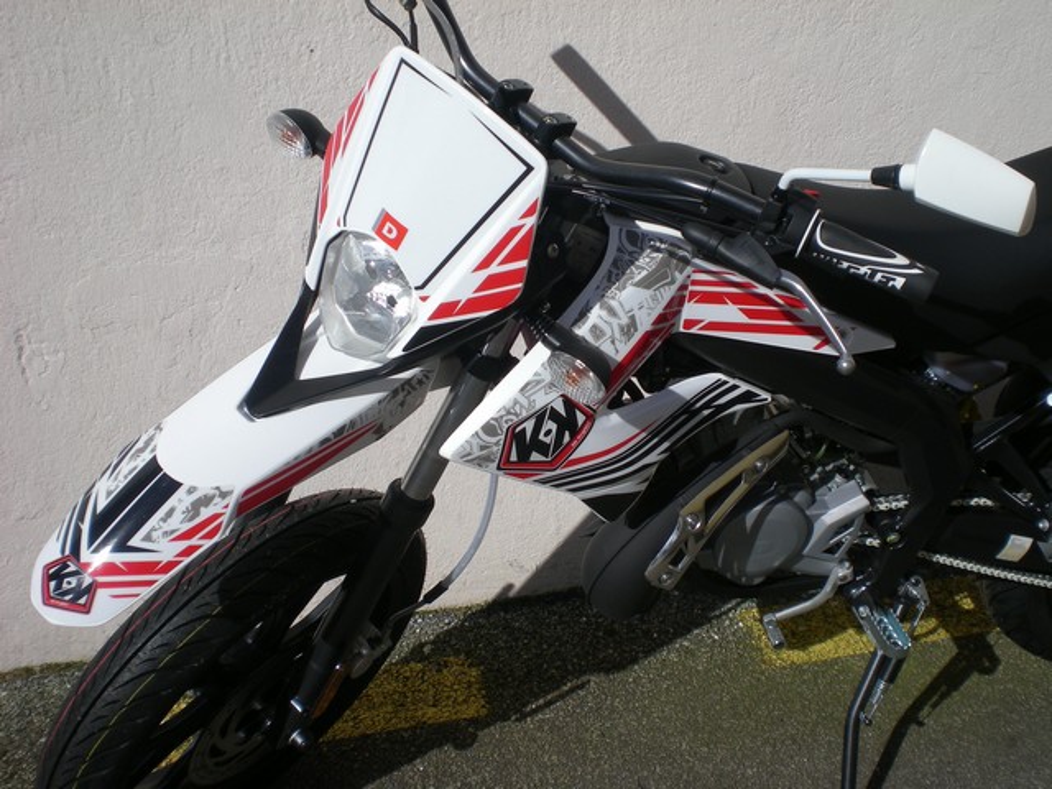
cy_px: 394
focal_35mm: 44
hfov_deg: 42.9
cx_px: 526
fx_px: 1337
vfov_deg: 32.9
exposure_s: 1/706
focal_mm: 7.4
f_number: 4.9
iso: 50
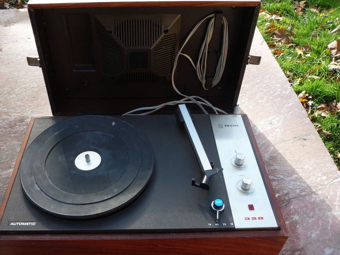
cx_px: 152
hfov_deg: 53.8
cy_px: 128
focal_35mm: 34
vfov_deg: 41.8
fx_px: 334
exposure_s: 1/125
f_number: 4
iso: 100
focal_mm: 5.2
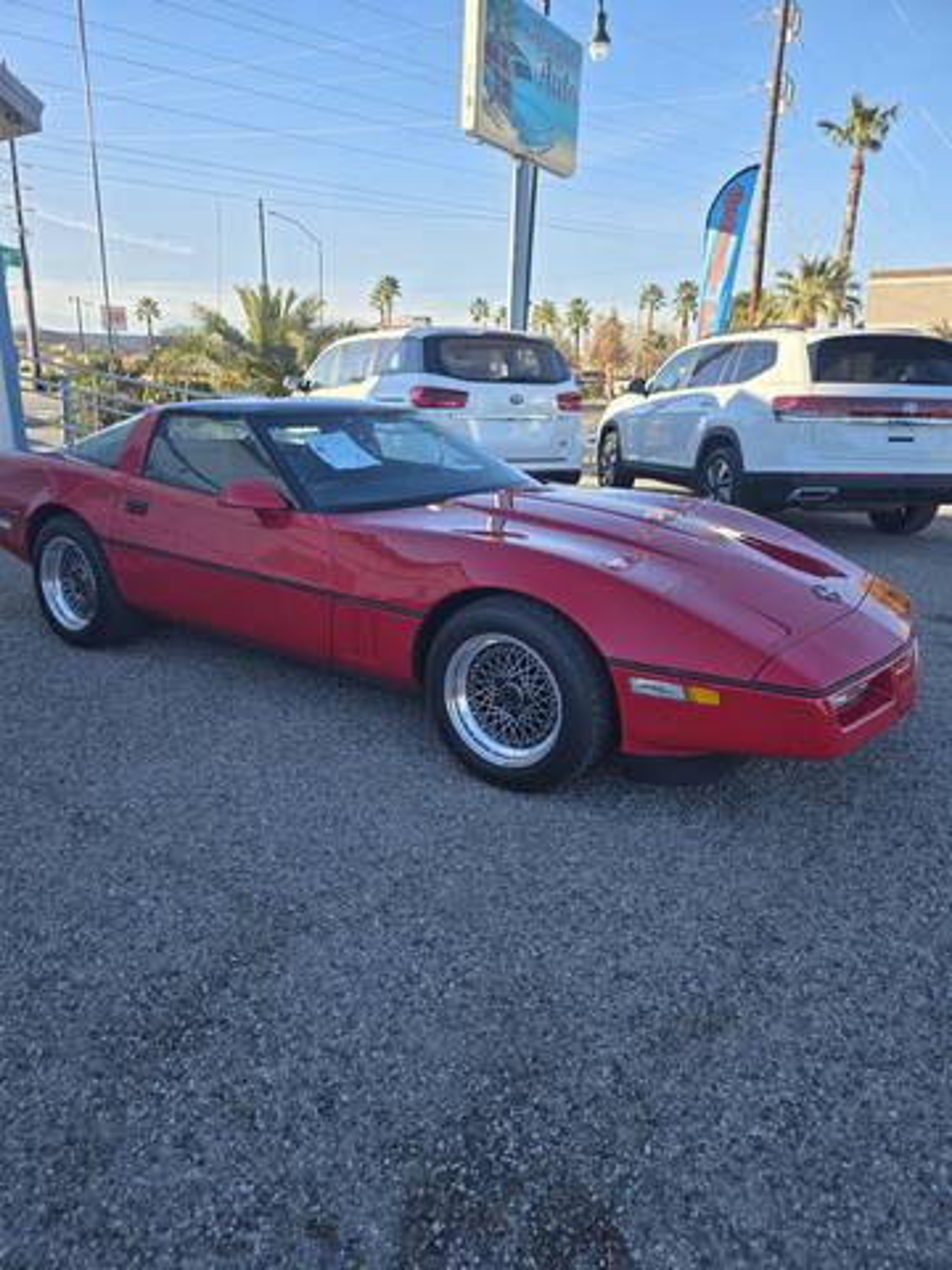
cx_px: 476
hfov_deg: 58.9
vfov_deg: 73.9
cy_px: 635
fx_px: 843
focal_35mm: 23
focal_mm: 6.3
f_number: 1.7
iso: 80
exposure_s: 1/2198
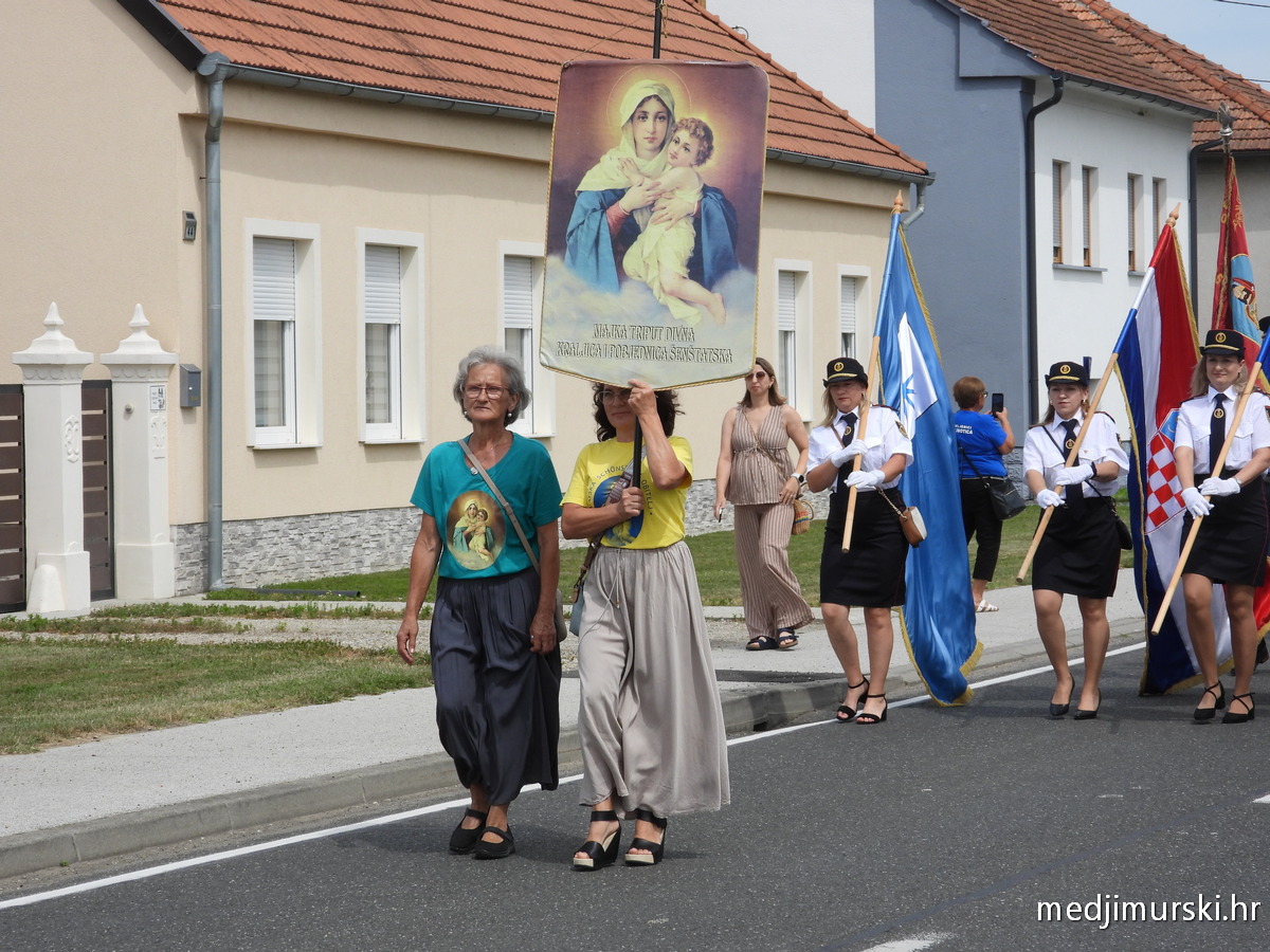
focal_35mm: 105
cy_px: 476
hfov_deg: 18.7
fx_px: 3852
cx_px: 635
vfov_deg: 14.1
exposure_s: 1/1000
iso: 100
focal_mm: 18.9
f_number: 4
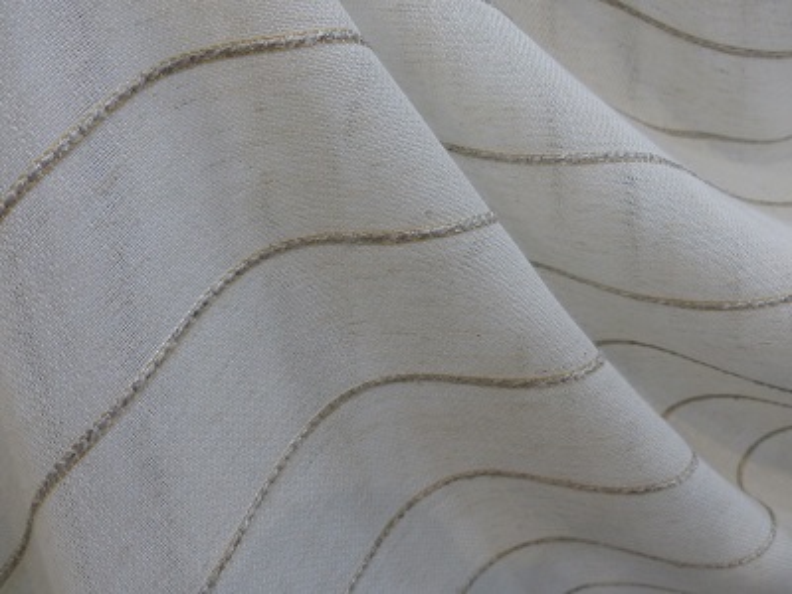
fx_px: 686
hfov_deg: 60.0
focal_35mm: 30
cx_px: 396
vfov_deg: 46.8
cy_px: 297
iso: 125
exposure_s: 1/60
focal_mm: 5.4
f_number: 2.8
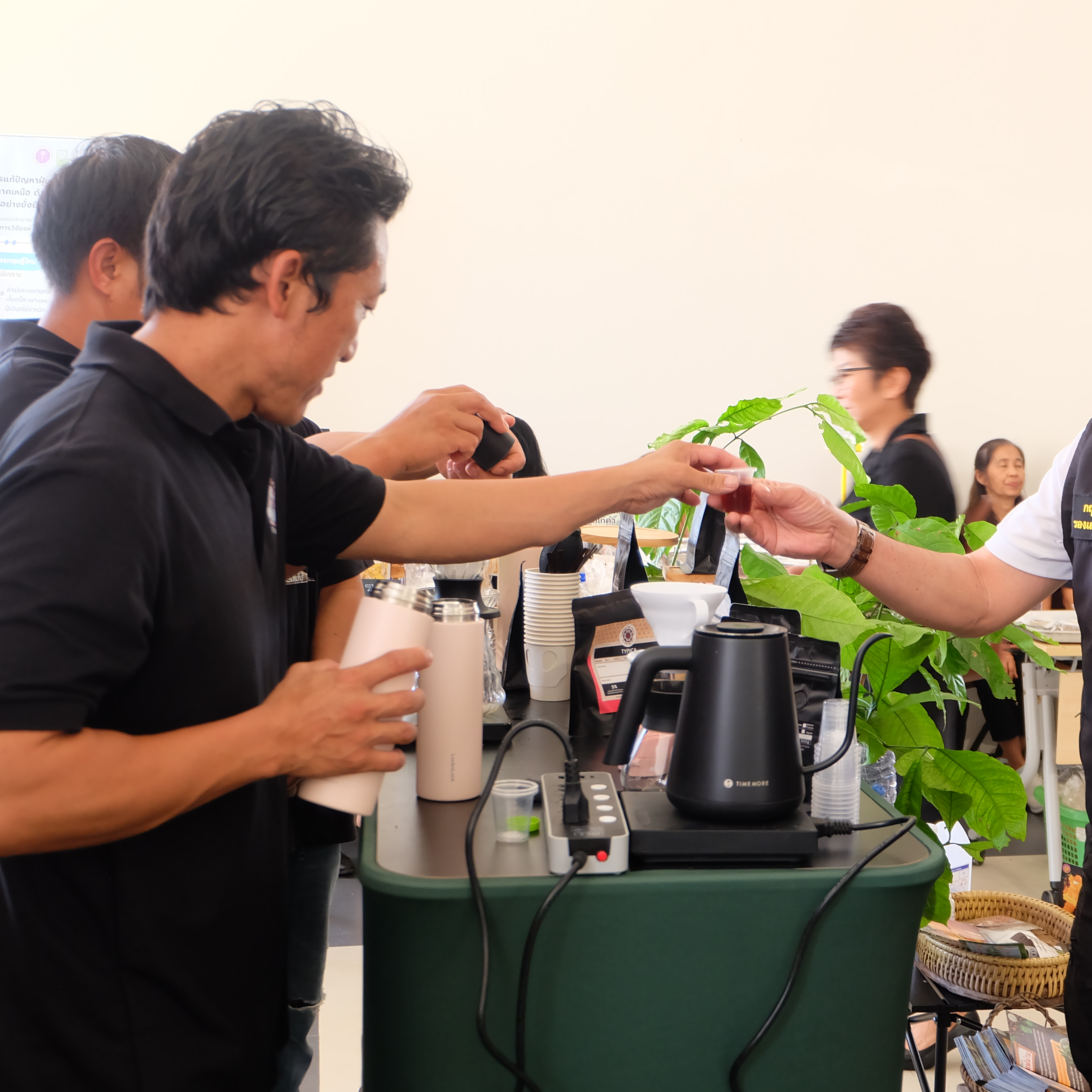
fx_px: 1749
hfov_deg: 34.3
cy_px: 547
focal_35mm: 49
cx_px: 732
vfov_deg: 34.7
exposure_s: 1/45
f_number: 4.5
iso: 800
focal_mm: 25.6
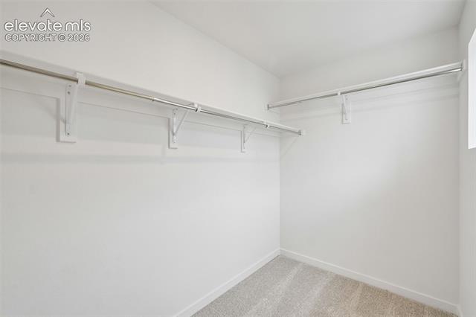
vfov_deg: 77.3
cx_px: 238
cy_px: 158
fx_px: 198
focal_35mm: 15
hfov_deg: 100.4
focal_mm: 10
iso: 800
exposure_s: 1/30
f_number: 8
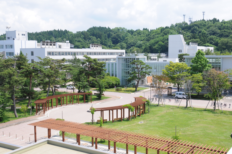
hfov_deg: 46.4
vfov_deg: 31.8
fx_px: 270
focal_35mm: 42
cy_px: 77
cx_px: 116
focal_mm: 28
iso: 200
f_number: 11
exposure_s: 1/160
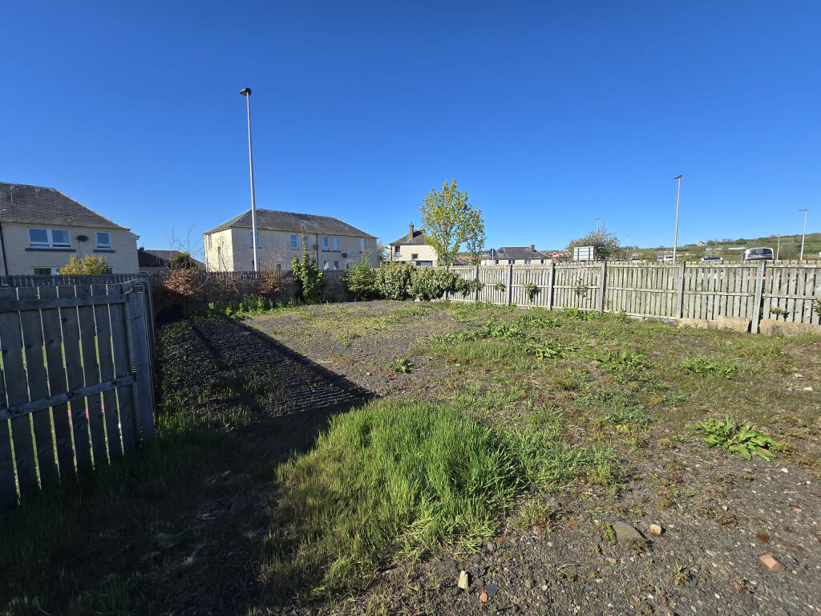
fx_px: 308
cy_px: 308
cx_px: 410
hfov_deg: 106.2
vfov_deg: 89.9
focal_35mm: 13
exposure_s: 1/1794
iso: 50
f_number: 2.2
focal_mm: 2.2
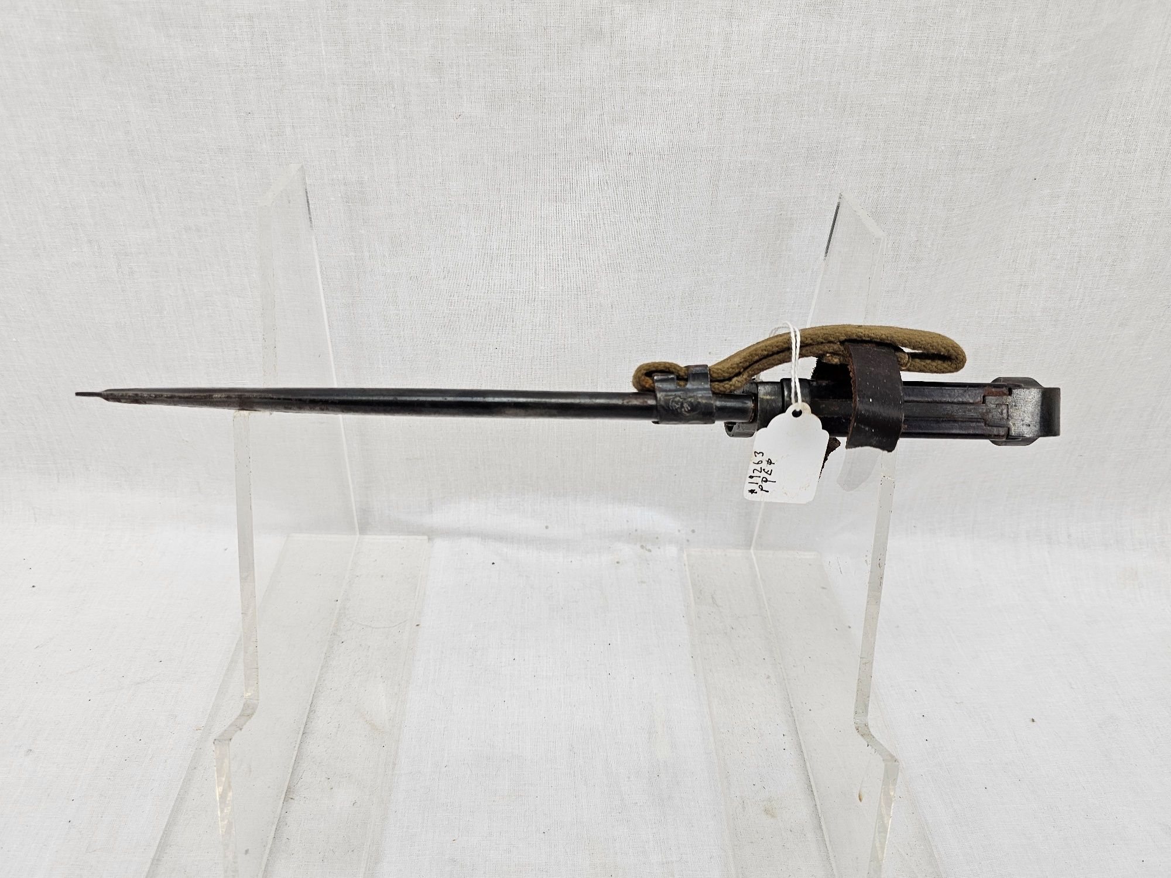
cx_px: 586
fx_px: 778
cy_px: 439
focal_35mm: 23
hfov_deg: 73.9
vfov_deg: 58.9
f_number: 1.7
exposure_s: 1/100
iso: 40
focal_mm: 6.3
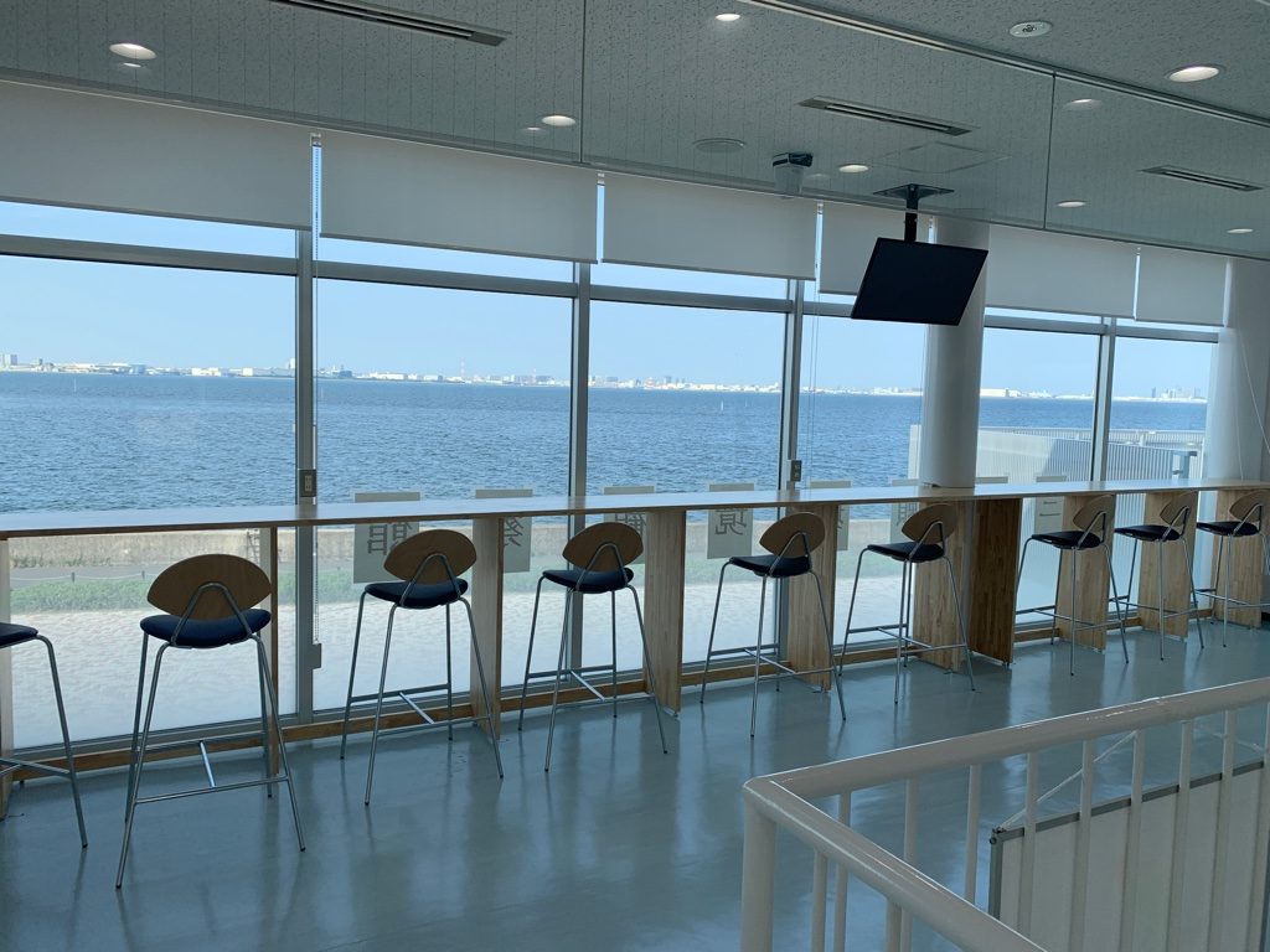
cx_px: 635
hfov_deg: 67.3
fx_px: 954
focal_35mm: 26
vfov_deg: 53.1
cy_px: 476
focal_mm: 4.25
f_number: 1.8
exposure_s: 1/856
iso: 25
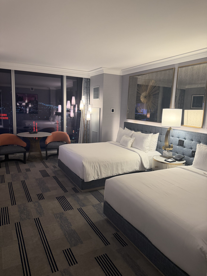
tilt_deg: -8.7
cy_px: 138
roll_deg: -1.8
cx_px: 104
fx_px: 191
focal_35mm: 24
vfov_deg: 71.6
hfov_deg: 56.8
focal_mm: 6.76
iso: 200
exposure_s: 1/60
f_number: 1.78
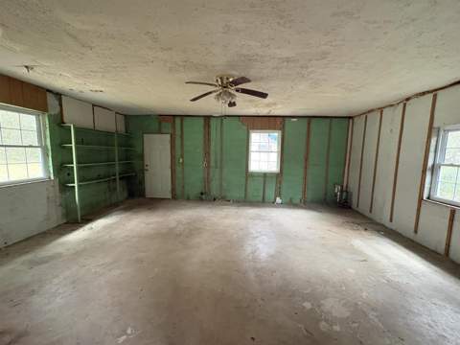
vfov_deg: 85.7
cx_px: 230
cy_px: 172
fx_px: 186
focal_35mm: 14
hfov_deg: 102.1
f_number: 2.2
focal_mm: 2.22
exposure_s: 1/60
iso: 800
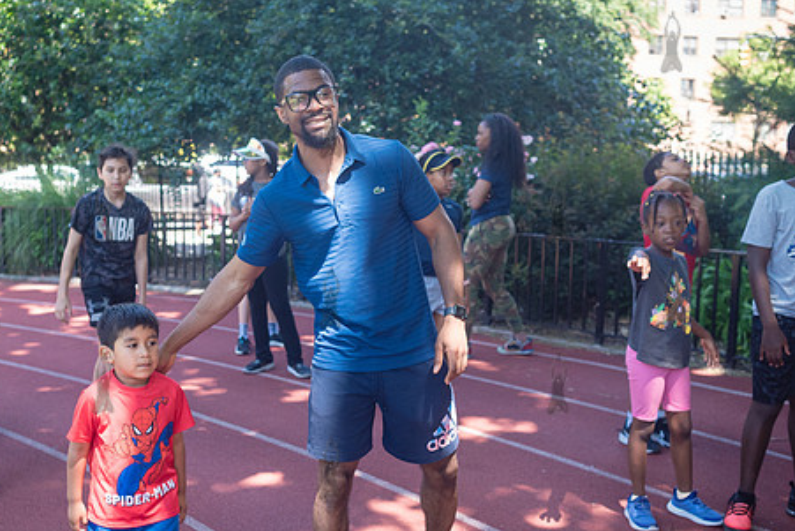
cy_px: 297
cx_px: 330
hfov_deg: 43.4
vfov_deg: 29.9
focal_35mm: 45
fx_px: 994
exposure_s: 1/1000
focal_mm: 35
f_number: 3.5
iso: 1000
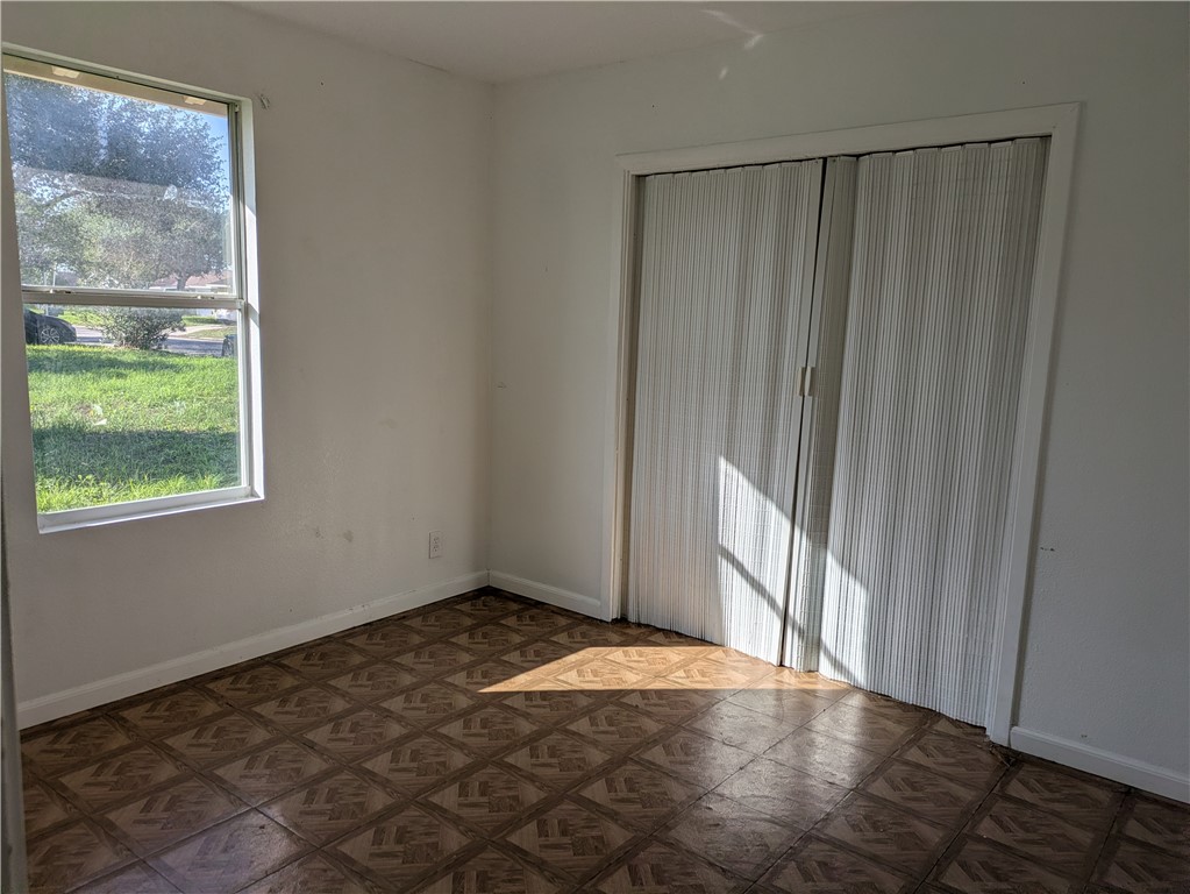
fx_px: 860
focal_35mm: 25
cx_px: 595
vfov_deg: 54.9
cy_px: 447
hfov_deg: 69.4
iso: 43
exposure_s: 1/877
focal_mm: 5.43
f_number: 1.89
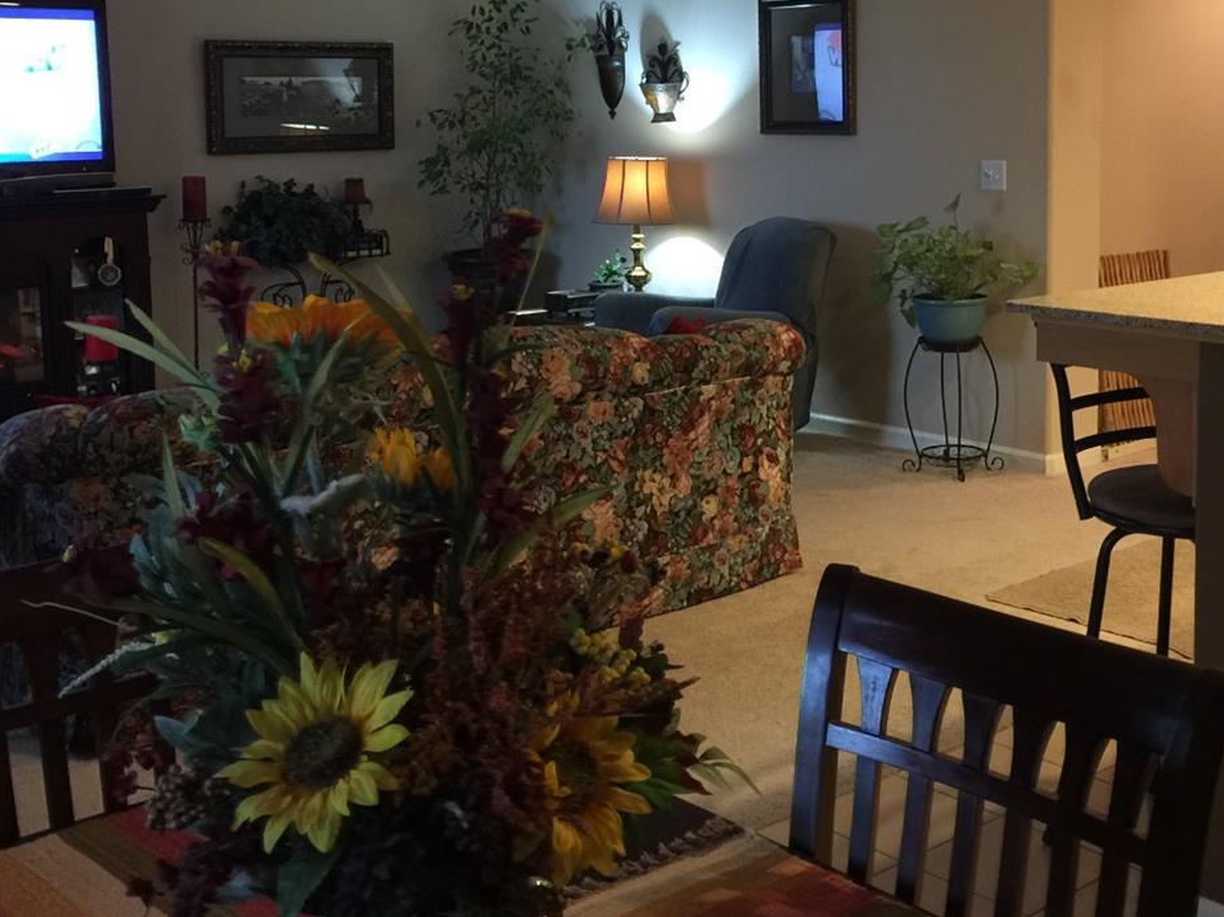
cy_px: 247
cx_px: 742
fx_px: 1661
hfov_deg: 40.2
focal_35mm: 47
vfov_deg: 30.4
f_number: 2.2
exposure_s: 1/4
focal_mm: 4.15
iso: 64
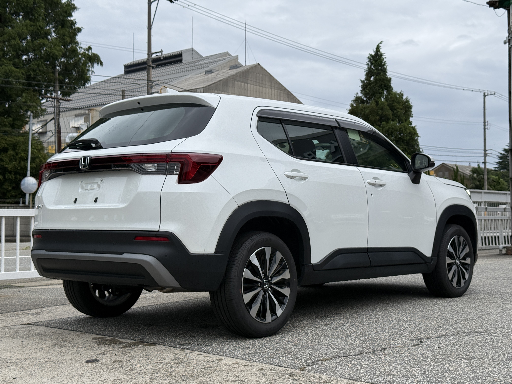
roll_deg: +0.3
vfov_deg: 30.3
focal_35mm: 48
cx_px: 256
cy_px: 192
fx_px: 710
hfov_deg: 39.7
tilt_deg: +2.4
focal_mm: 6.76
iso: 64
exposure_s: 1/1013
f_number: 1.78
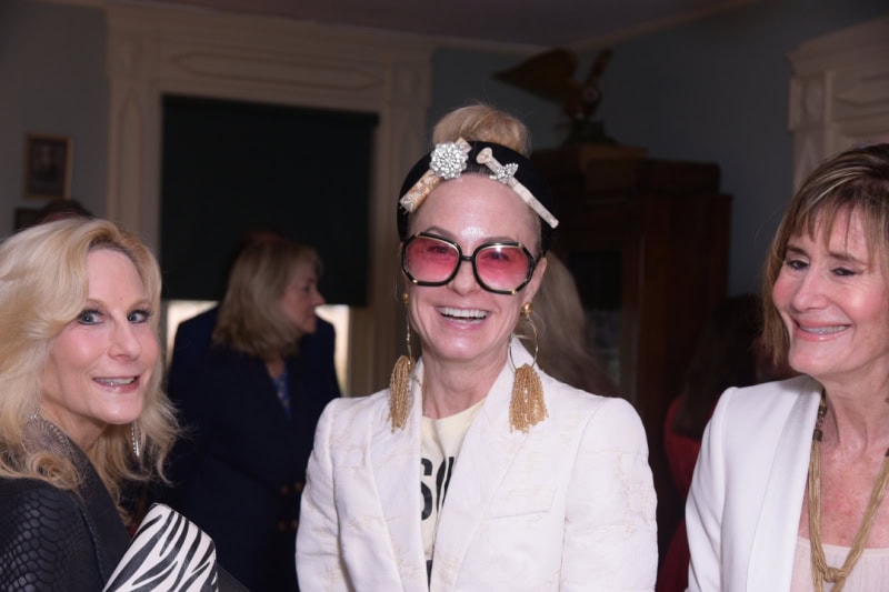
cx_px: 444
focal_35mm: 55
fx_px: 1358
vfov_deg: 24.6
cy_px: 296
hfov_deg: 36.3
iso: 800
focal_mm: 55
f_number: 5
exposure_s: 1/60
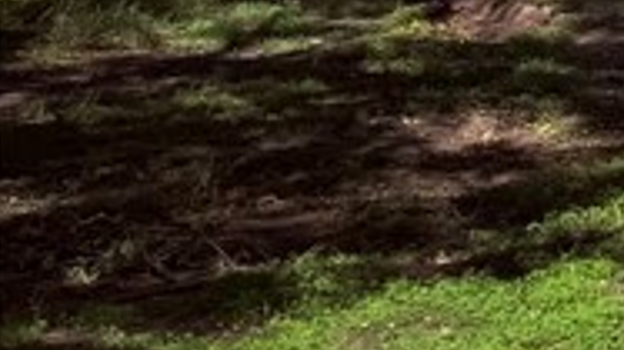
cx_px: 1702
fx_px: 2365
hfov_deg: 11.2
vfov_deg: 7.8
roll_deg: -0.1
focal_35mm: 143
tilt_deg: +4.6
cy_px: -507
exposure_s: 1/5714
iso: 80
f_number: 1.78
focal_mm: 6.76
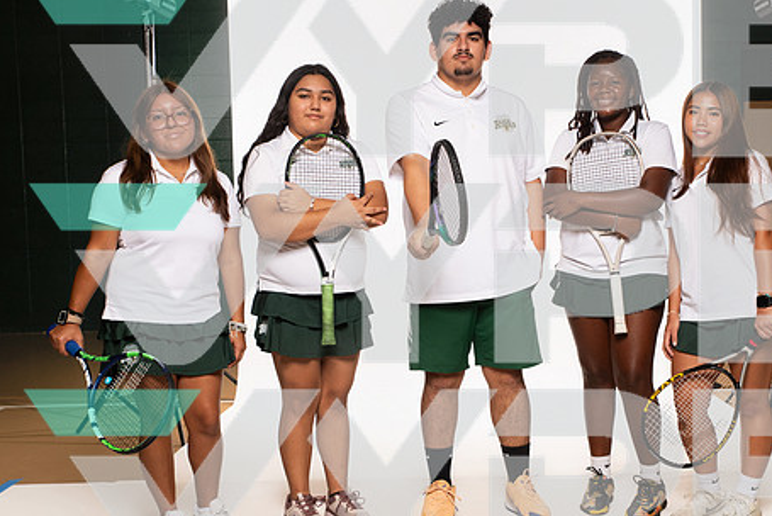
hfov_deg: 38.7
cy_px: 274
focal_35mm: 51
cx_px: 462
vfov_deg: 26.5
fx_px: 1094
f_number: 7.1
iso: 800
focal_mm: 40
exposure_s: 1/320
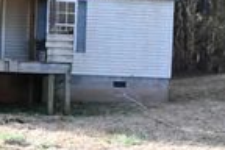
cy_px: 146
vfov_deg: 8.0
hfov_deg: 12.0
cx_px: 98
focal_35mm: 171
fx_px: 1069
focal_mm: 24
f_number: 7.1
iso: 200
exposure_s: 1/160
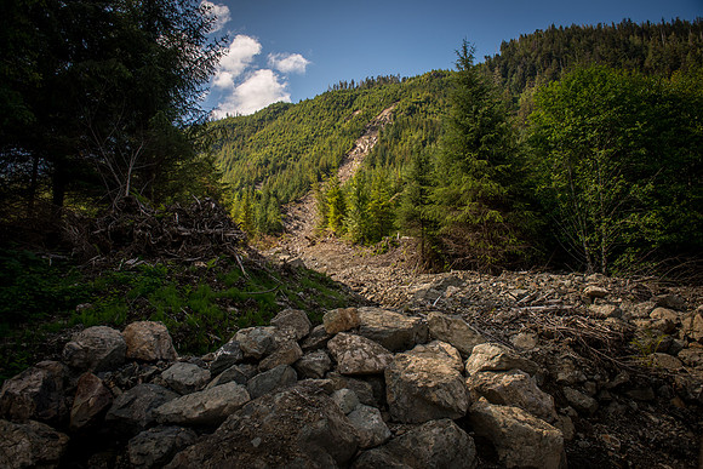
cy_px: 234
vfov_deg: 53.2
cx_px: 352
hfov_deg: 73.7
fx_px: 469
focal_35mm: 24
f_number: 4
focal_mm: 24
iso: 100
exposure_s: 1/750
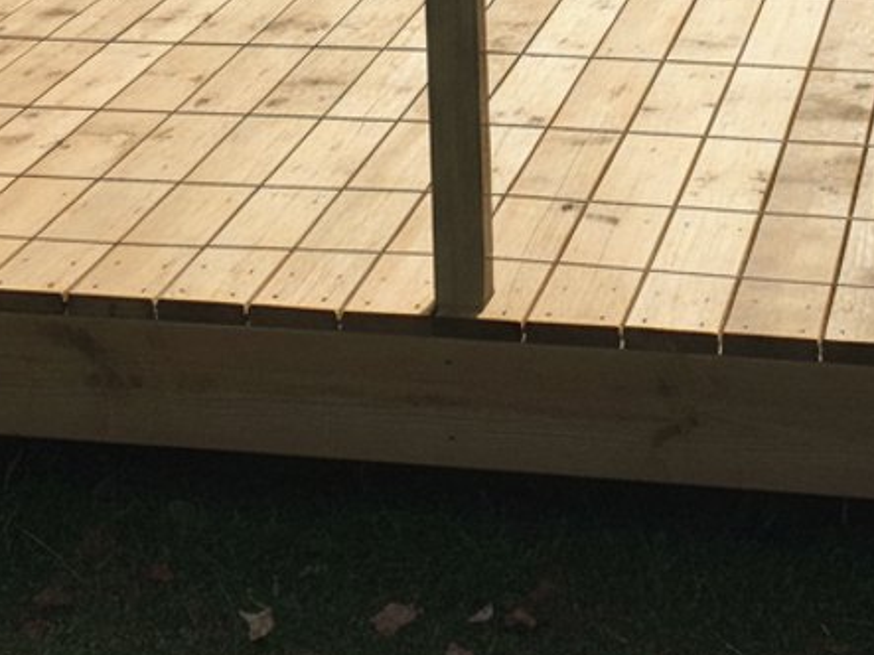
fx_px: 1641
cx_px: 552
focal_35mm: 65
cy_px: -166
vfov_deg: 20.8
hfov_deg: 29.7
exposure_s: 1/1432
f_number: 1.68
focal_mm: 6.8
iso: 673
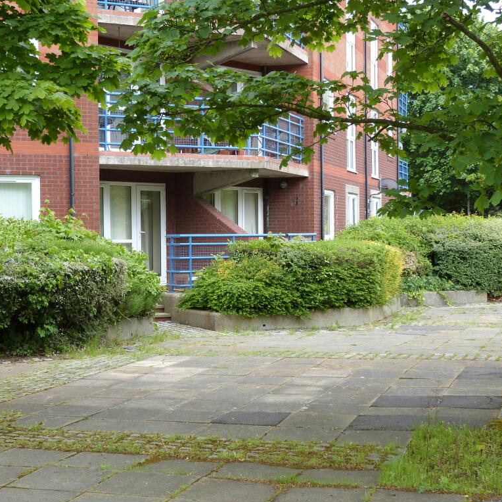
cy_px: 252
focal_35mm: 64
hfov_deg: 26.9
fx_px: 1050
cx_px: 238
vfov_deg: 26.9
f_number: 3.2
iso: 100
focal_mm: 9.7
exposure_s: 1/125
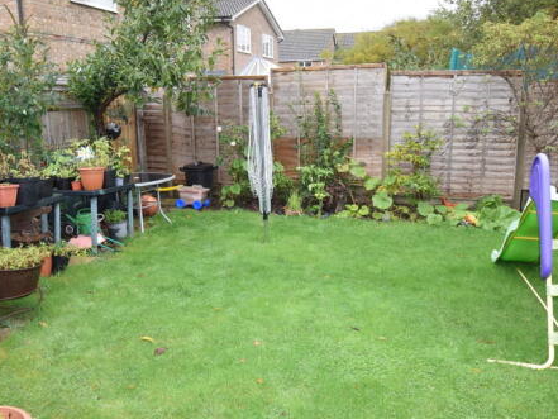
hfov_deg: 59.9
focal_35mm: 30
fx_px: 484
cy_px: 199
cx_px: 283
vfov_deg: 46.8
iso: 400
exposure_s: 1/200
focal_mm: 14
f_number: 6.3
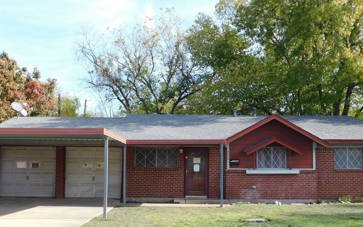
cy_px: 159
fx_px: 406
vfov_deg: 30.9
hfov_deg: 48.2
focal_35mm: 41
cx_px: 176
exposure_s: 1/500
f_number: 3.2
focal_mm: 5.3
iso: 125
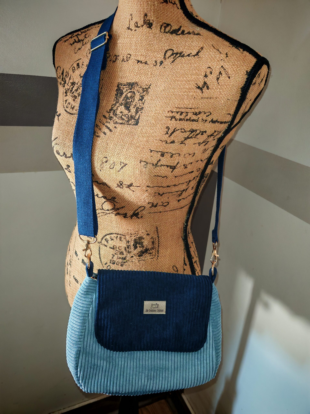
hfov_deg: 51.4
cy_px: 207
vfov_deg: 65.3
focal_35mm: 27
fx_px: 322
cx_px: 155
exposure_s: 1/33
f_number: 1.9
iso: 640
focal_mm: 6.67
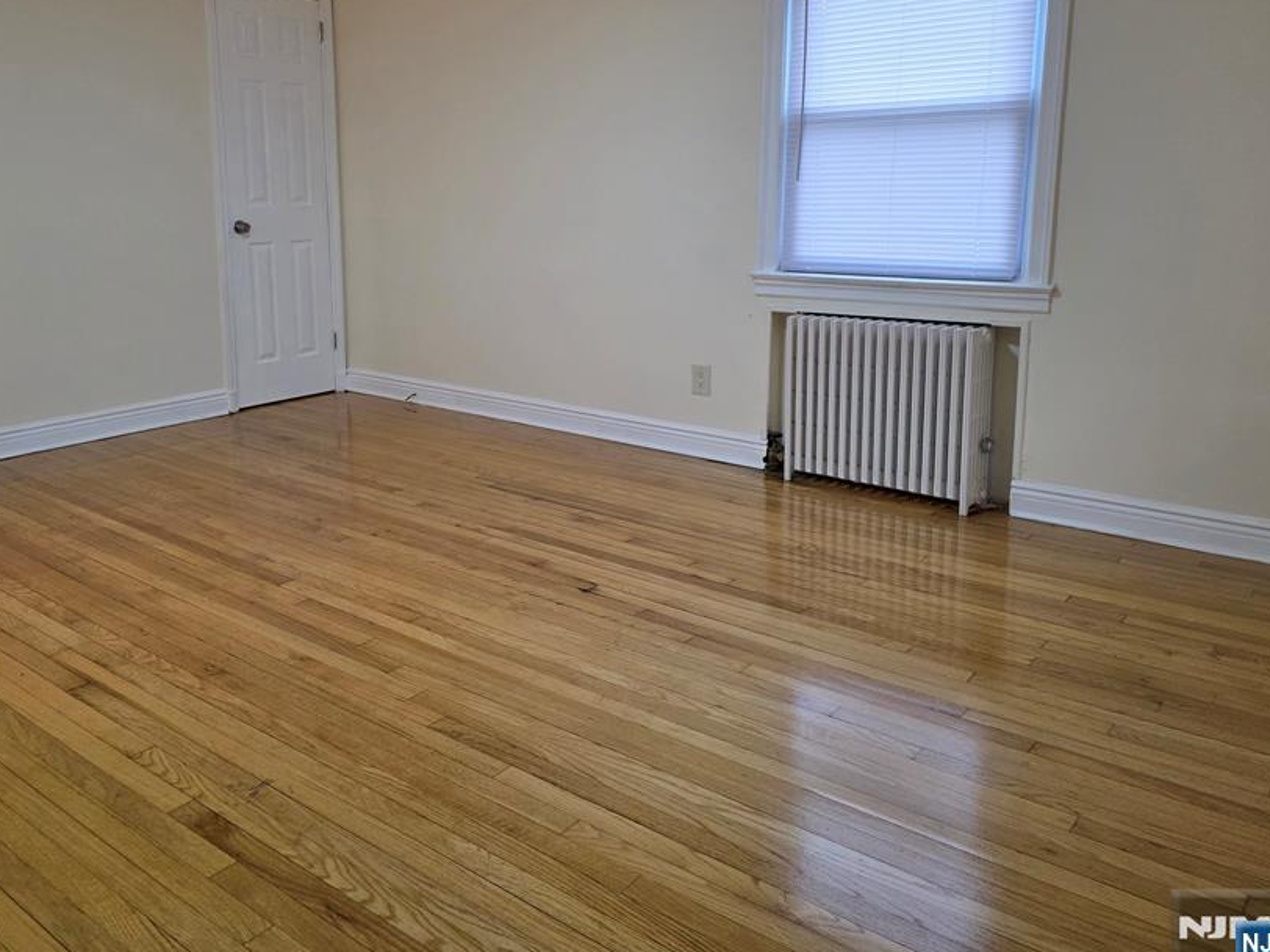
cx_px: 529
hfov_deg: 61.3
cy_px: 364
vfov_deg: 47.8
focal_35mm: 29
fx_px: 1064
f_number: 1.7
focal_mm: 6.3
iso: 160
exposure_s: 1/120
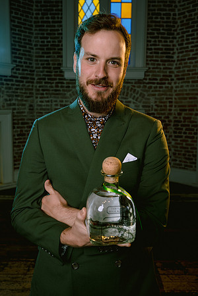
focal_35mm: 35
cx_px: 99
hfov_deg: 37.9
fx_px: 289
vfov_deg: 54.4
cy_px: 148
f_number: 5.6
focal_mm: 35
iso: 200
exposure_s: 1/160
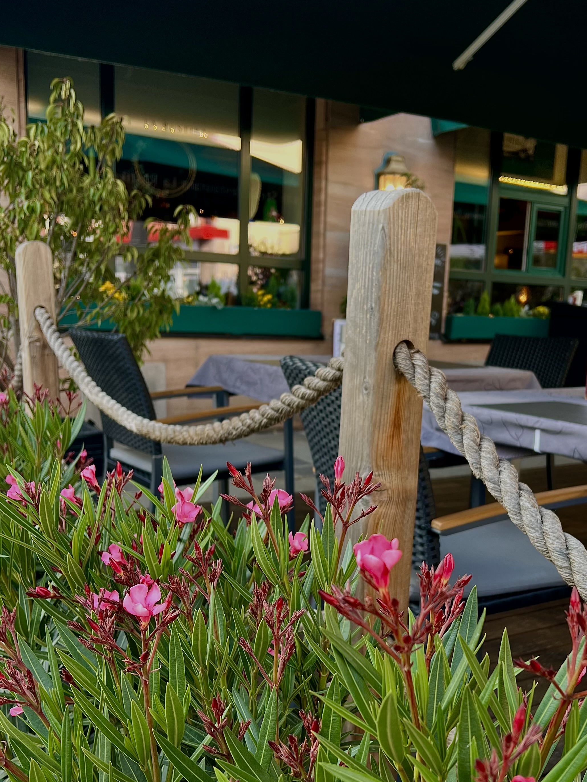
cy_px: 474
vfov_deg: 48.6
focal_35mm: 38
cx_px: 367
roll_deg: -3.1
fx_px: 859
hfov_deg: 37.5
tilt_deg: -11.3
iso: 32
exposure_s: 1/127
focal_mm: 5.7
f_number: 1.5
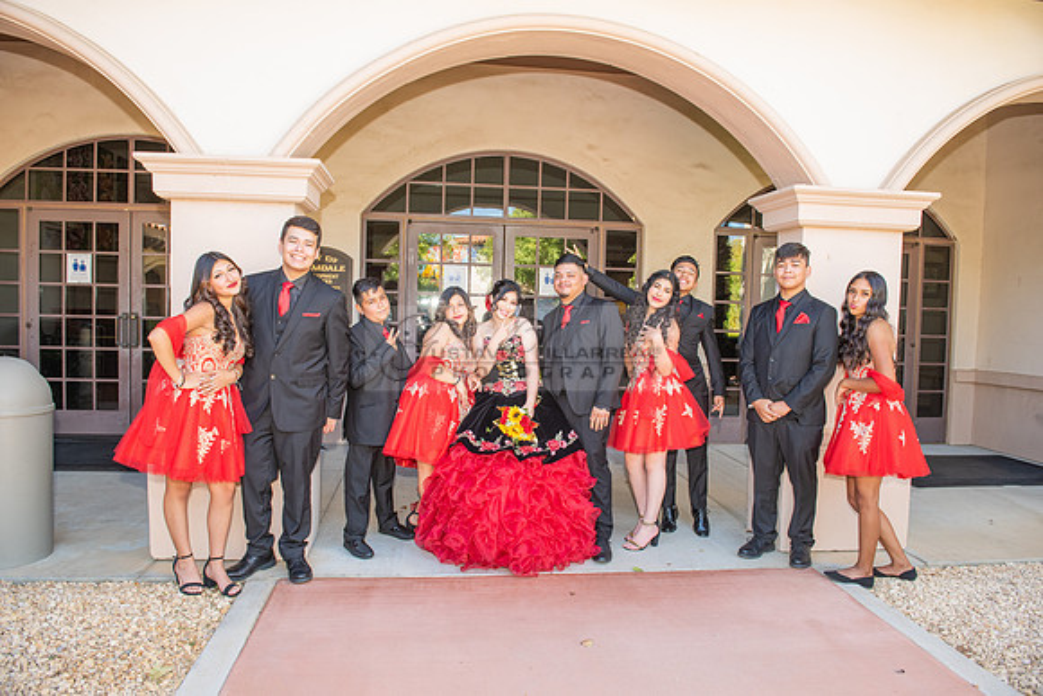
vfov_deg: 53.2
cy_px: 348
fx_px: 695
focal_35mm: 24
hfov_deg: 73.7
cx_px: 522
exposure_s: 1/200
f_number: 5
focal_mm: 24
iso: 500
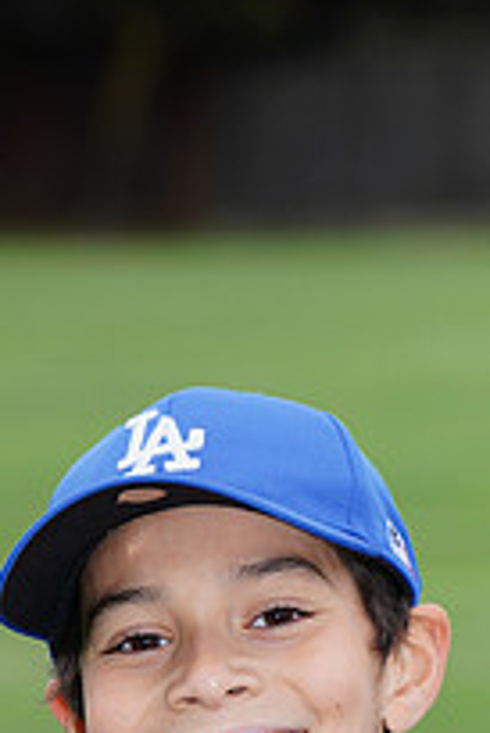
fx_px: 11535
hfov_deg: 2.4
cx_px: 291
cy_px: 905
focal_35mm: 566
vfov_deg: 3.6
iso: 200
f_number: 8
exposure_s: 1/200
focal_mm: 200
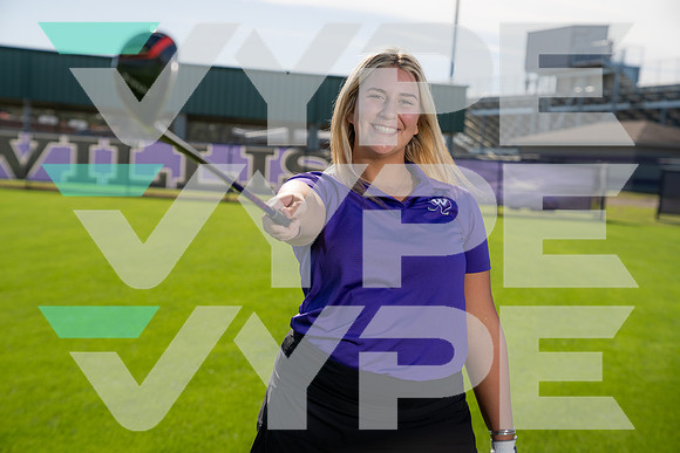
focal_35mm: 63
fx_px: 1190
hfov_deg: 31.9
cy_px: 226
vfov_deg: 21.6
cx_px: 340
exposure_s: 1/640
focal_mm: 63
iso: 100
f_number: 4.5
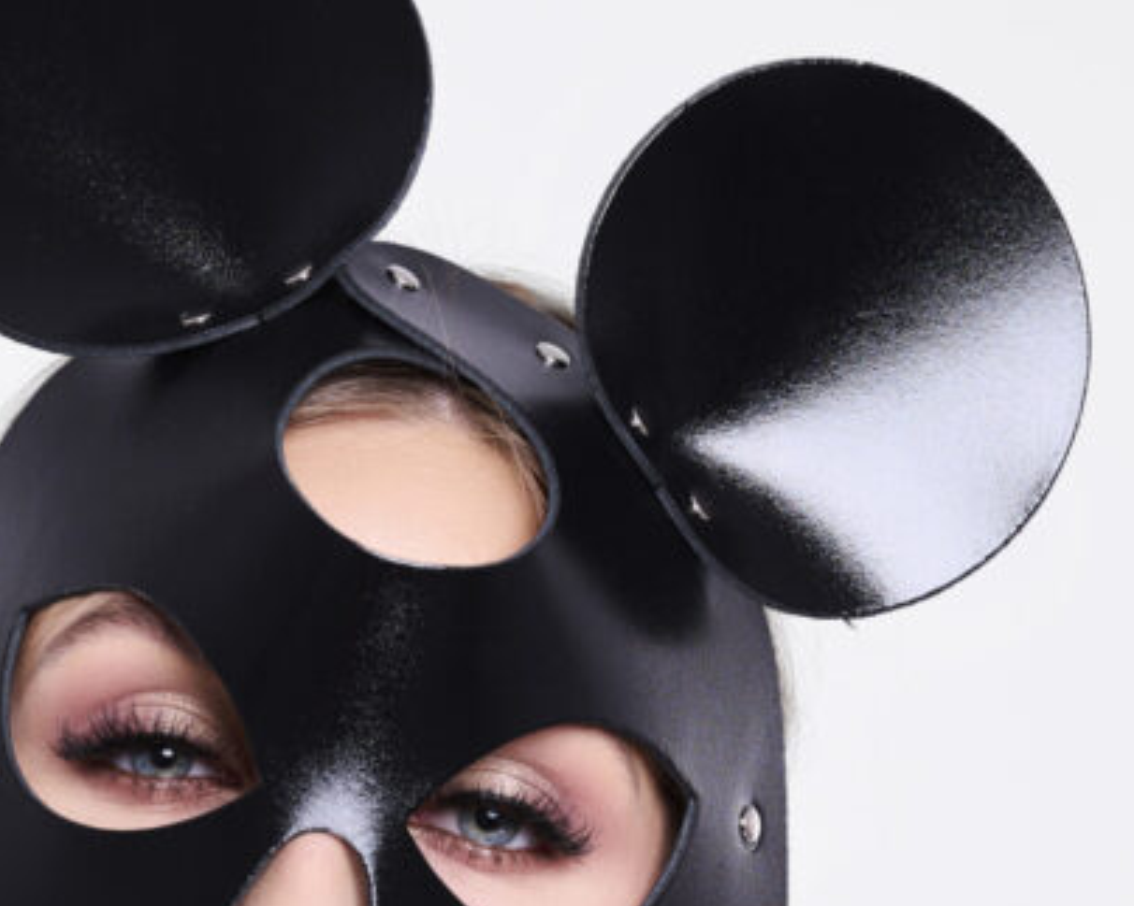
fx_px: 6543
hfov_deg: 9.9
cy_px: 914
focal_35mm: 195
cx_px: 469
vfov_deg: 7.9
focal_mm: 70
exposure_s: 1/160
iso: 125
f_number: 8
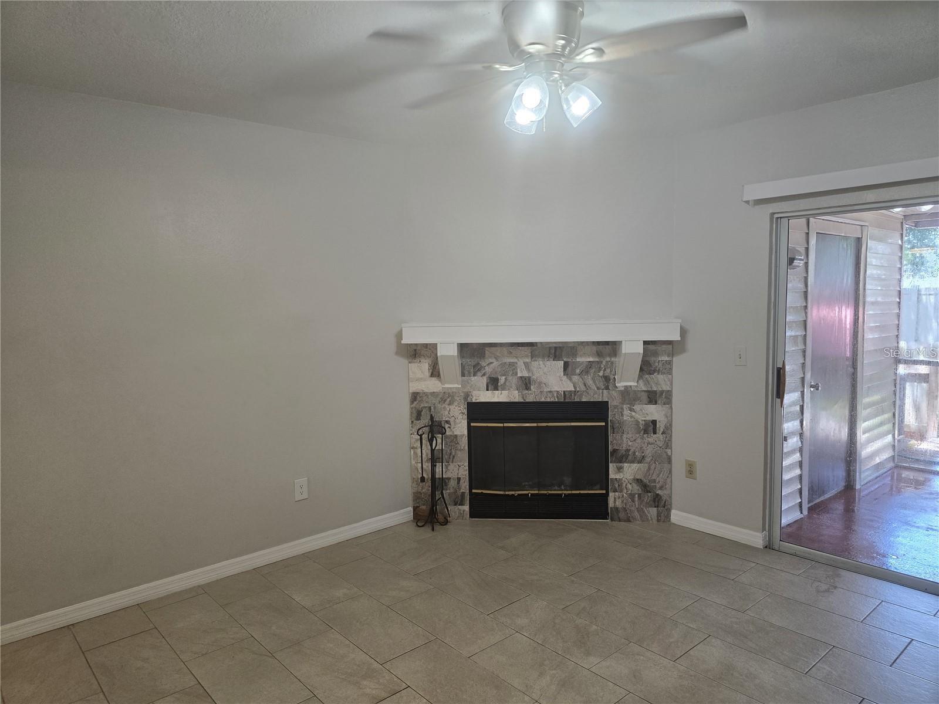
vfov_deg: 58.9
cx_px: 470
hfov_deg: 73.9
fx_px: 624
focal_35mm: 23
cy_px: 352
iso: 125
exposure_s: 1/120
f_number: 1.7
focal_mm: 6.3
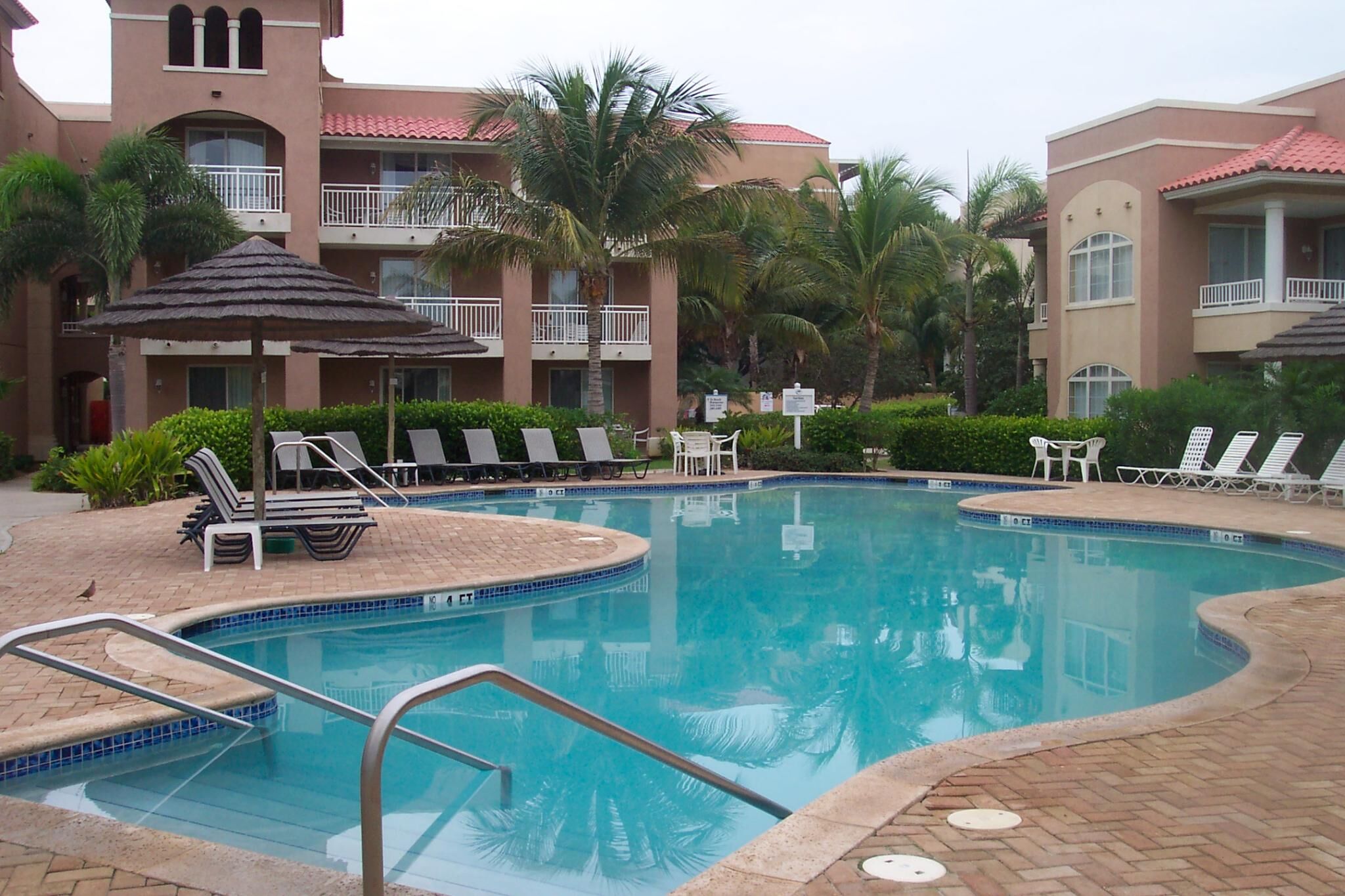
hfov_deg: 50.7
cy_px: 448
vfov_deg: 35.0
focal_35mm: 38
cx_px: 672
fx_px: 1420
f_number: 4.8
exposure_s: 1/250
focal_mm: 8
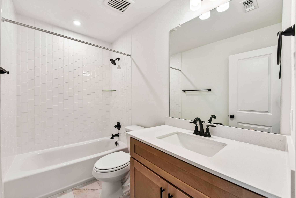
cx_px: 148
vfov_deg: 81.2
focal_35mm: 14
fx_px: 115
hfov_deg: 104.3
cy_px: 99
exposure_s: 1/15
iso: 180
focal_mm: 14
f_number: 8
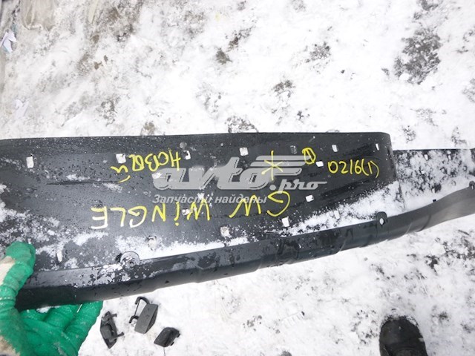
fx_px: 343
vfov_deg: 54.9
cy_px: 178
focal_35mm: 25
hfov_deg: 69.4
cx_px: 238
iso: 100
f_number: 3.9
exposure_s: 1/200
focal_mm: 4.5
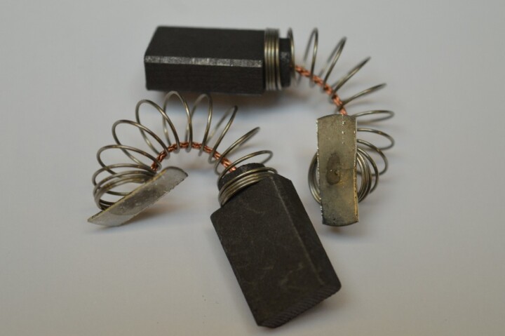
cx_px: 252
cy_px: 168
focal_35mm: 82
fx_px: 1156
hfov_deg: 24.6
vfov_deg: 16.5
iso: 400
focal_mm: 55
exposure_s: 1/125
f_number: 5.6
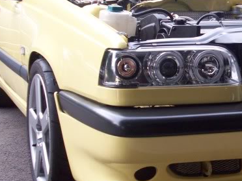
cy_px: 63
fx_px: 692
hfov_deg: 19.4
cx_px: 230
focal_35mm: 99
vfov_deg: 14.9
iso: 80
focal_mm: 7.6
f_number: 3.1
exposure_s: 1/99.2
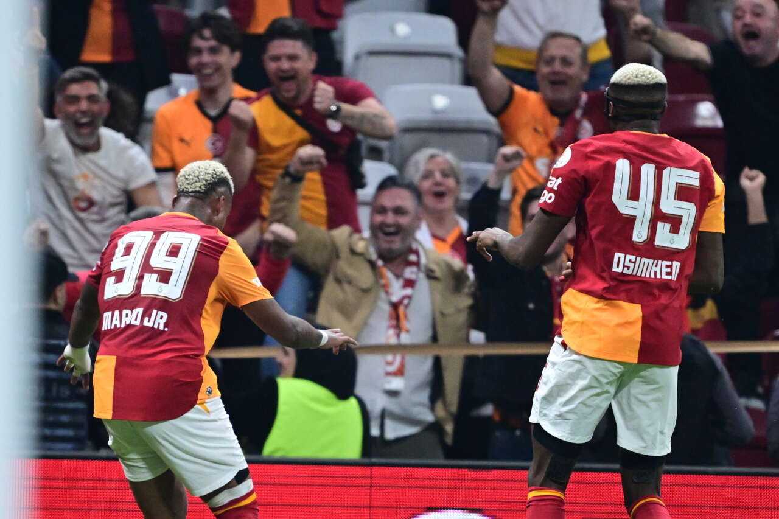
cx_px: 390
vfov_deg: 2.3
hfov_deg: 3.4
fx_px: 12981
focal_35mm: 600
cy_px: 260
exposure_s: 1/2500
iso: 3200
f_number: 2.8
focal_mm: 400
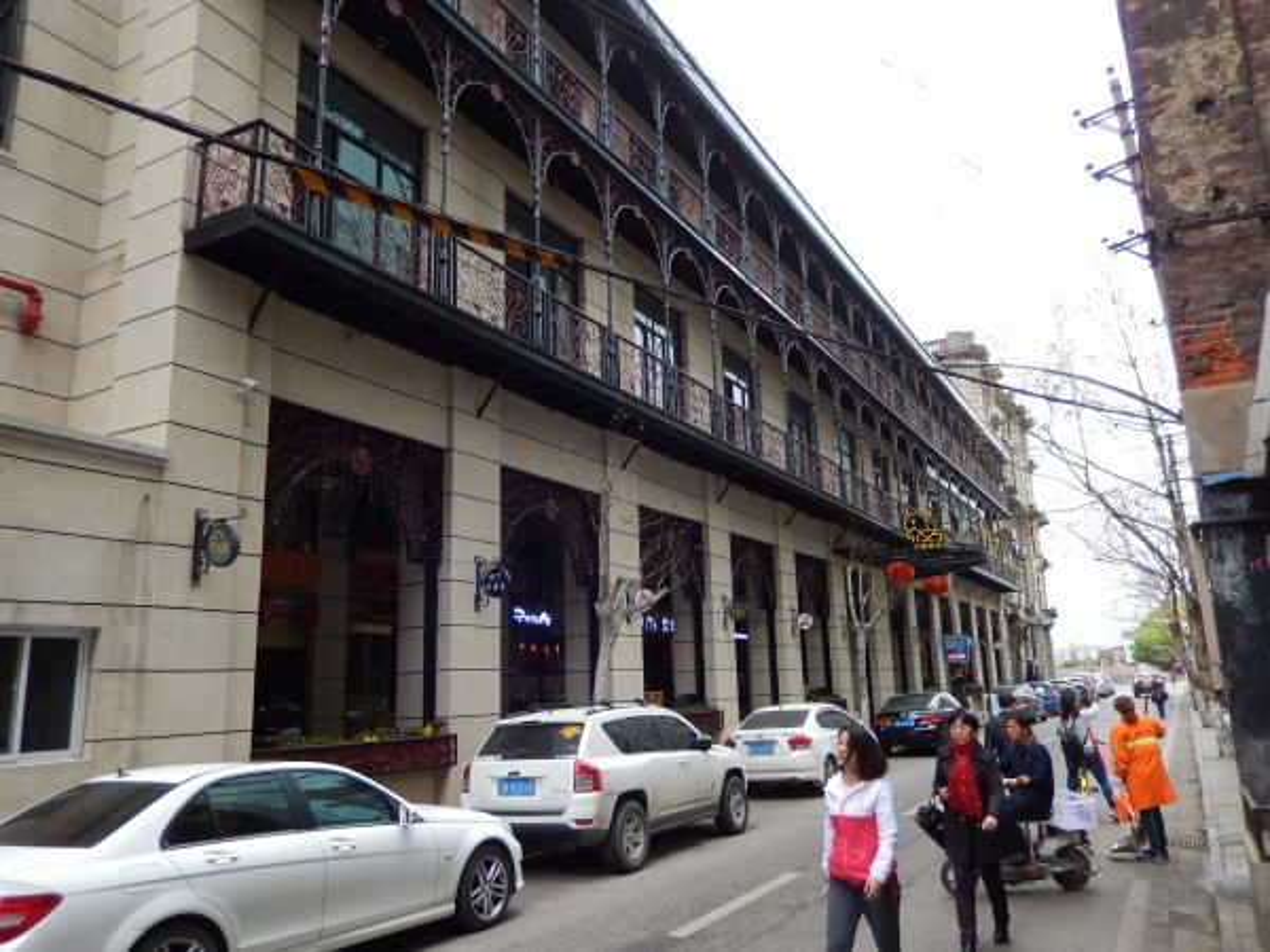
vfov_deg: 54.9
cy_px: 476
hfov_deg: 69.4
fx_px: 917
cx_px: 635
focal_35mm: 25
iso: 125
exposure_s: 1/100
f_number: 3.4
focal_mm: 4.5
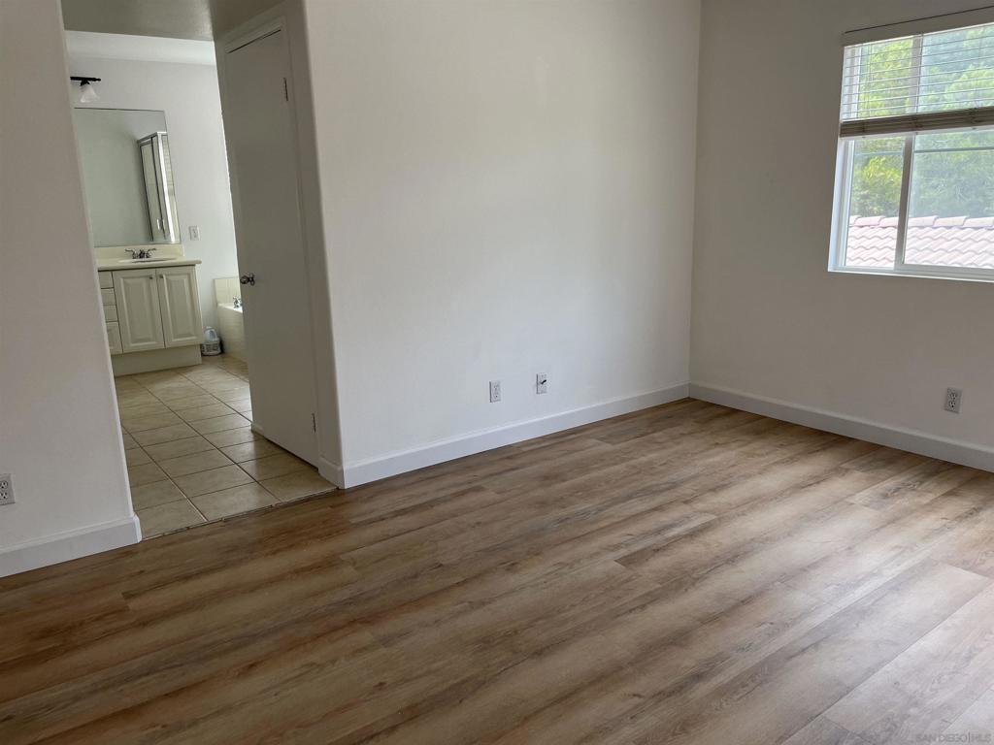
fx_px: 747
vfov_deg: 53.1
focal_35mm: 26
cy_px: 372
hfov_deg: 67.3
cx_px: 497
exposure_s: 1/177
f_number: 1.6
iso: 50
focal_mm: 5.1
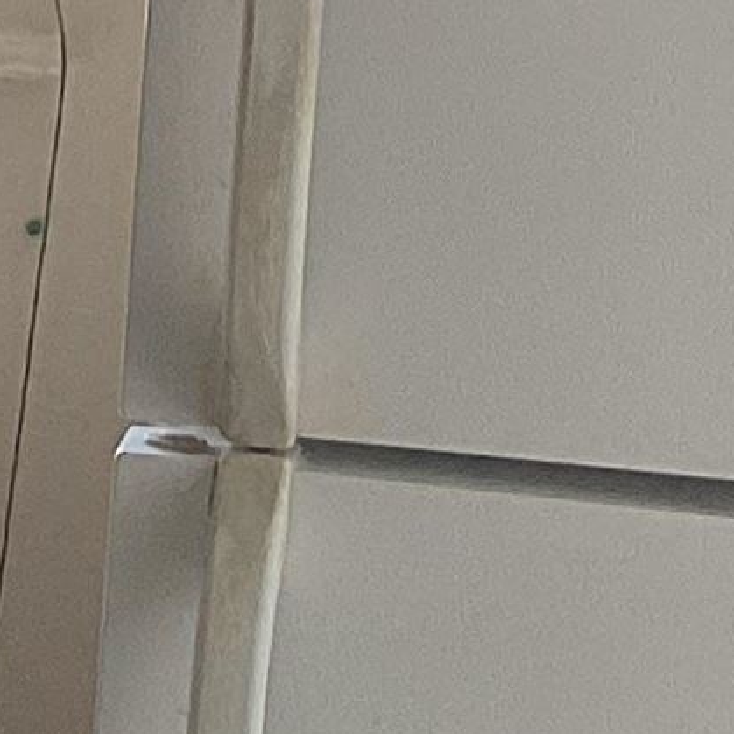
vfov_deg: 8.7
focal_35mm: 201
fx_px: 4822
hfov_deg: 7.5
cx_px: -1552
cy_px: 140
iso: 50
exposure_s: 1/120
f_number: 2.4
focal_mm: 3.3
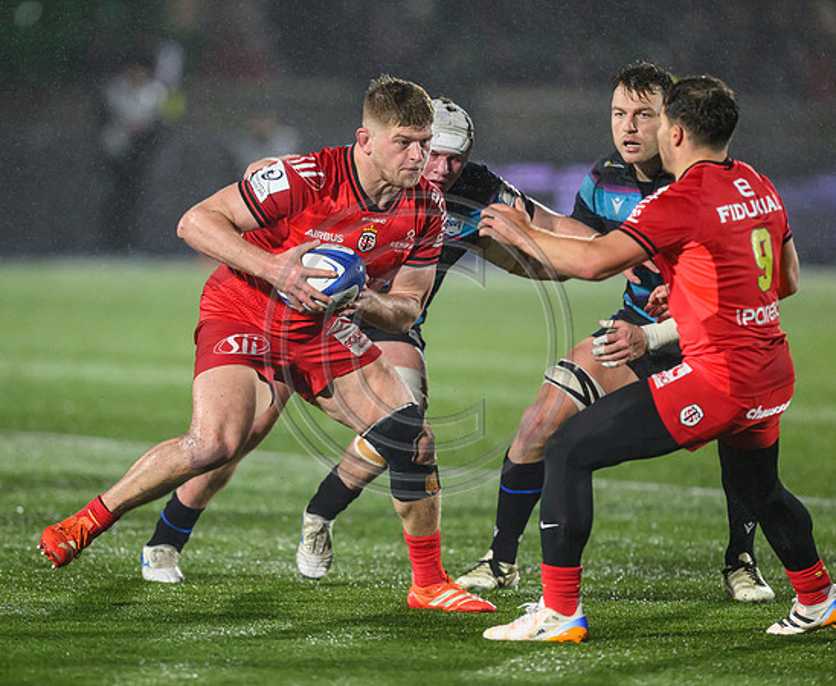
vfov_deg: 3.3
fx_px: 11958
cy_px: 354
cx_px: 298
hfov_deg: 4.0
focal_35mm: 478
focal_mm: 400
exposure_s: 1/2000
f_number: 3.2
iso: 4000
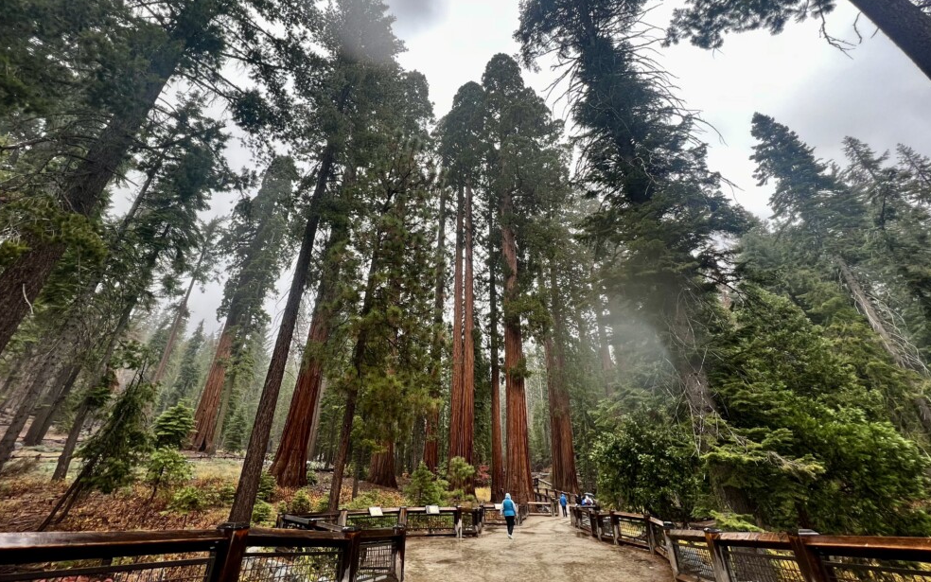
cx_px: 463
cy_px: 256
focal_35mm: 14
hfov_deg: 105.3
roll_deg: +0.6
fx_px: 355
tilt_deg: +29.6
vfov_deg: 78.3
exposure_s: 1/99
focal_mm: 1.57
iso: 32
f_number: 1.8
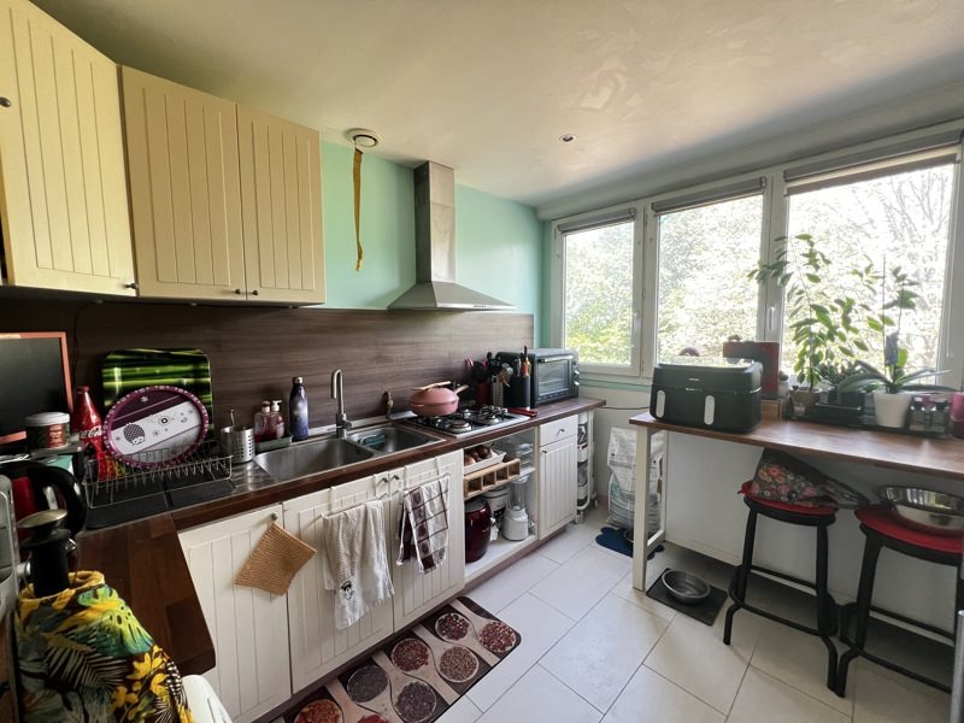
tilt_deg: -4.7
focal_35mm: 13
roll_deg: +1.1
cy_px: 362
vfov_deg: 89.9
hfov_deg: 106.2
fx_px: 362
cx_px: 482
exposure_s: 1/99
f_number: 1.8
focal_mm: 1.57
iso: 160
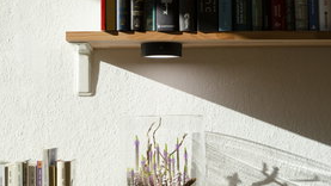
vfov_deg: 8.5
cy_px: 144
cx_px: 93
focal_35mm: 143
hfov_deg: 15.0
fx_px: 1255
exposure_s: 1/320
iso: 100
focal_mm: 90
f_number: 5.6
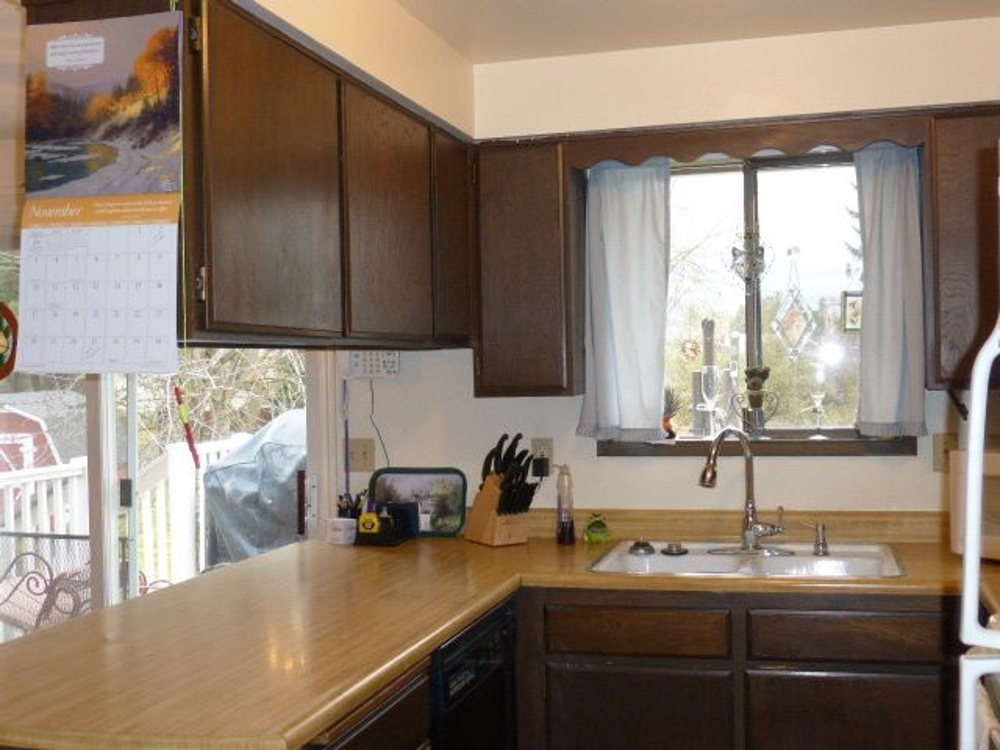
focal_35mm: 39
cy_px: 375
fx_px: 1127
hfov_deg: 47.9
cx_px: 500
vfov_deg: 36.8
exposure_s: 1/60
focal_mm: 6.9
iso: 320
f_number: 3.9
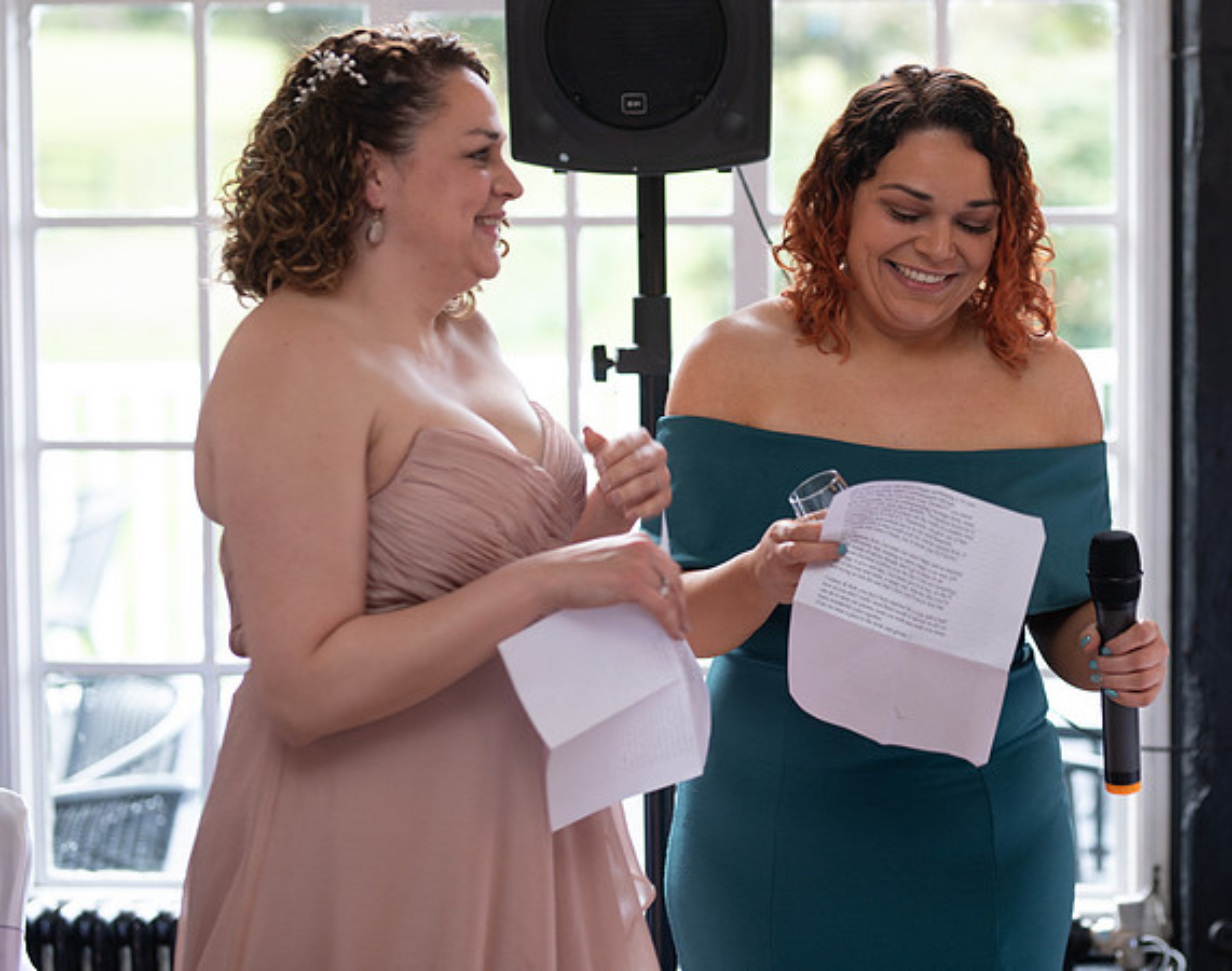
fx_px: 4171
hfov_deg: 16.7
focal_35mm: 115
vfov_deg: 13.3
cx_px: 884
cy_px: 383
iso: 500
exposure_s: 1/100
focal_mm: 85
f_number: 2.2
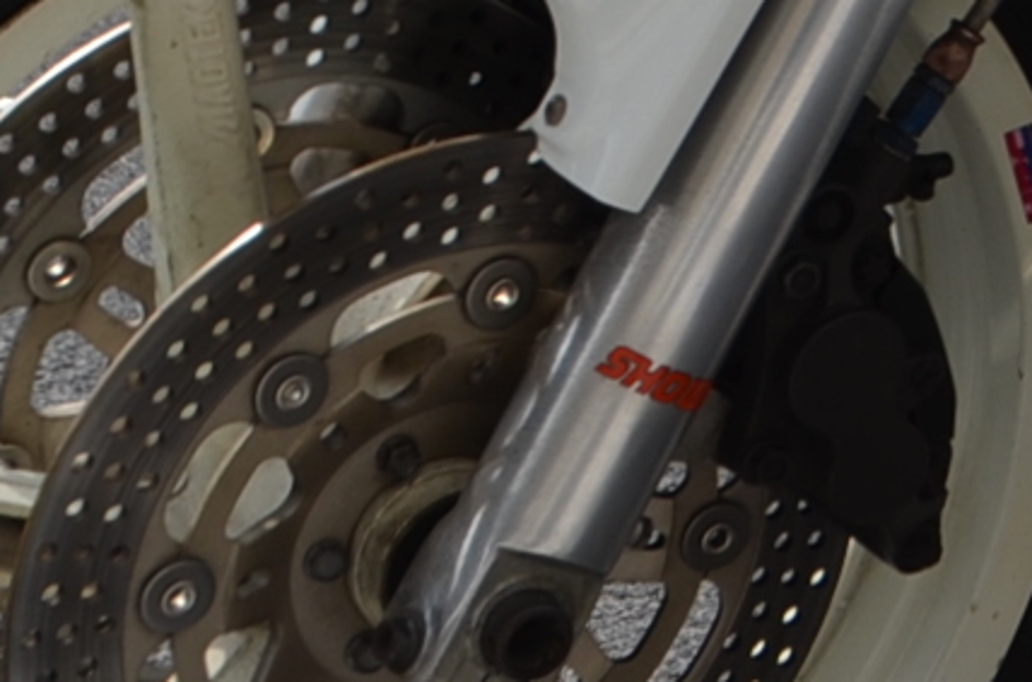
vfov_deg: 7.0
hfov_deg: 10.4
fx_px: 5433
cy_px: -424
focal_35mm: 190
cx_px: 1669
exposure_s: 1/250
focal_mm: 22
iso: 125
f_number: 8
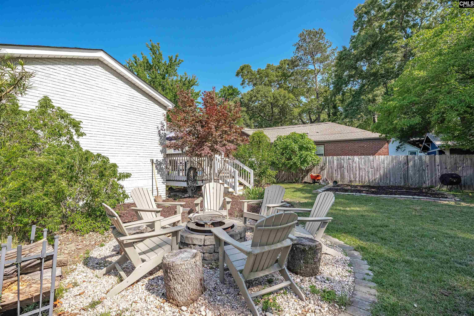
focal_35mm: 16
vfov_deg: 73.7
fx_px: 211
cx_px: 237
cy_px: 158
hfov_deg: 96.7
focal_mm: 16
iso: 500
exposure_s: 1/8000
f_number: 7.1
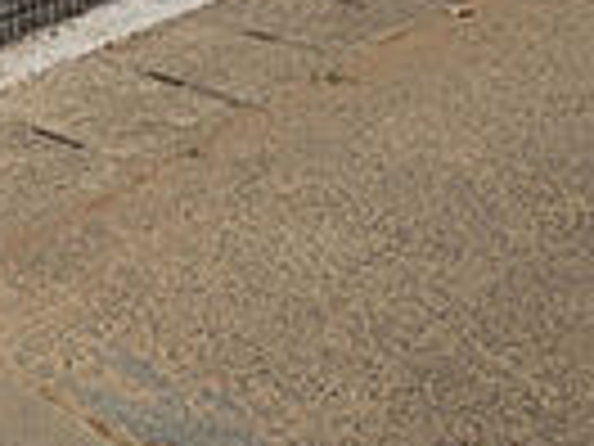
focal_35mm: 66
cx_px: -351
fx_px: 1133
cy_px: -529
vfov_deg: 15.7
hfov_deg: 22.6
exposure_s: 1/573
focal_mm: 1.83
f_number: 2.2
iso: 50
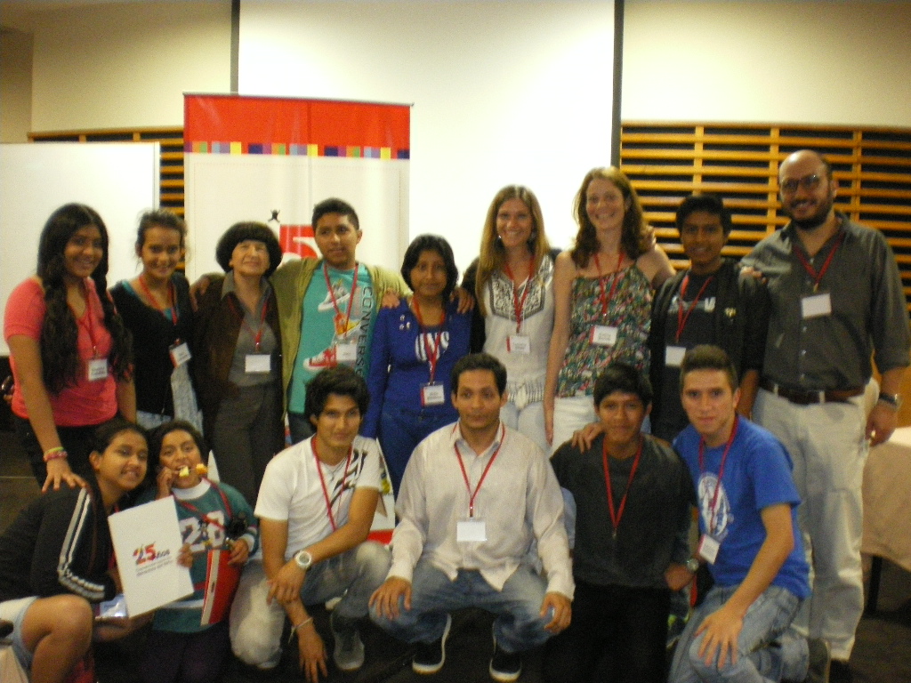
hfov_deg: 51.4
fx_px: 947
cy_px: 342
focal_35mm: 36
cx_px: 456
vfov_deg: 39.7
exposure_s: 1/10
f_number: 3.1
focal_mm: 6.3
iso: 800
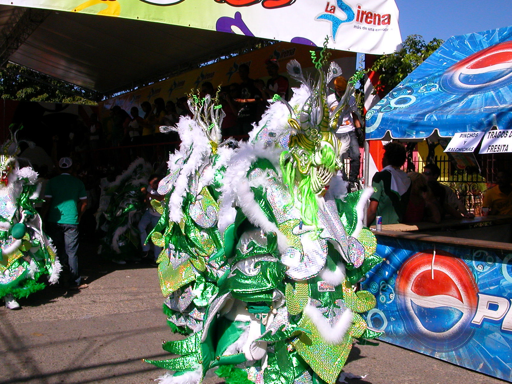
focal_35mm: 37
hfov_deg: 50.1
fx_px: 547
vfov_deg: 38.7
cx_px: 256
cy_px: 192
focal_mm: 5.6
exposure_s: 1/987
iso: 100
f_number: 4.5
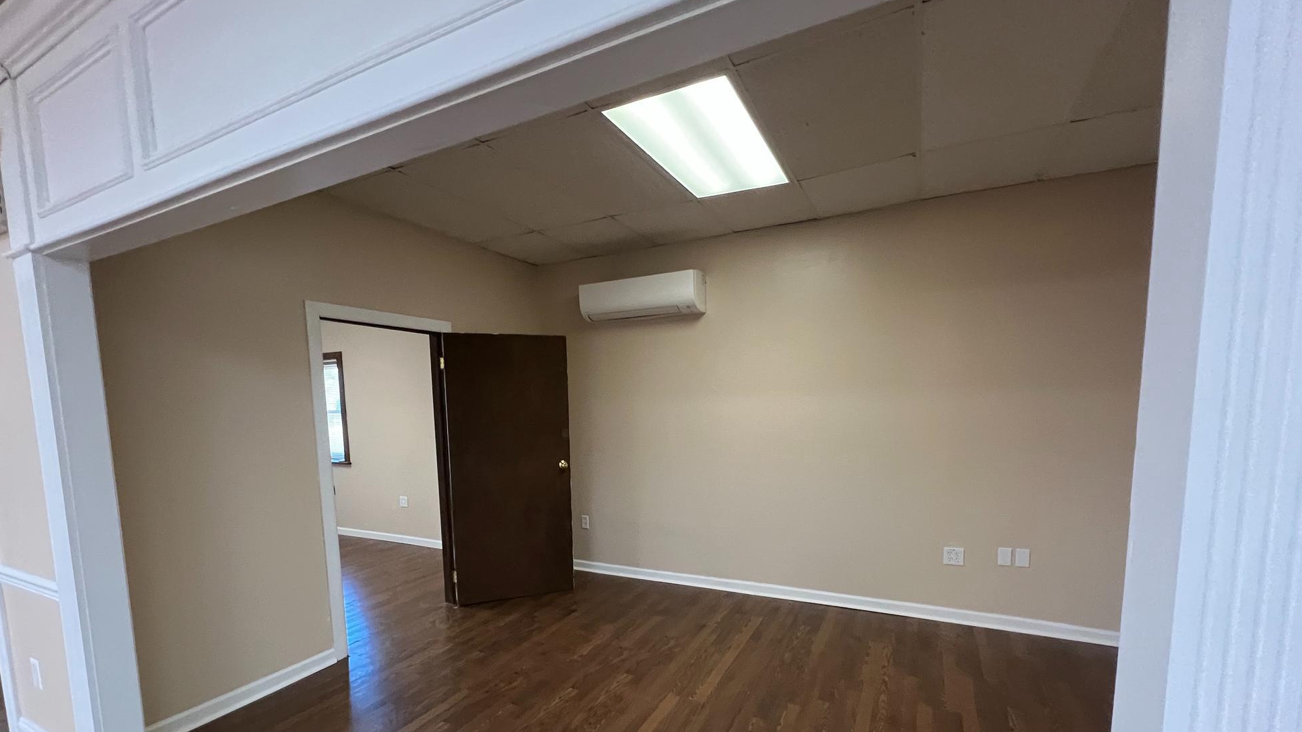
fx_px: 518
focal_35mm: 15
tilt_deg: -7.9
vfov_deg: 69.2
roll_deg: +1.0
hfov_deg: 103.0
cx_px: 632
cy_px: 465
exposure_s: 1/60
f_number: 1.8
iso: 500
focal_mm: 1.57
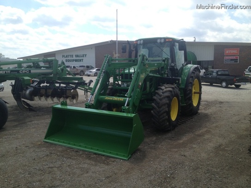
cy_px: 94
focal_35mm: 35
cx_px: 126
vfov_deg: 40.7
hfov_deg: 52.6
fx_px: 254
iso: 50
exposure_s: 1/1534
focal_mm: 4.28
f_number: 2.4
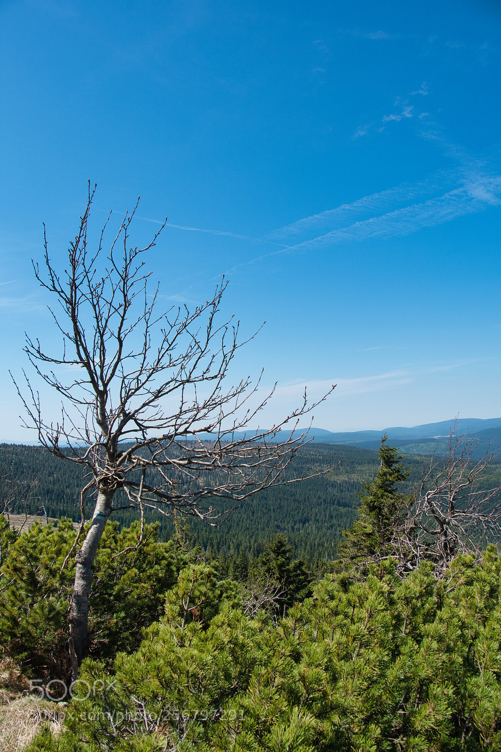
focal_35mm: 29
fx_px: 606
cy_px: 376
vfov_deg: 63.7
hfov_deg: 44.9
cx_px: 250
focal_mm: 19
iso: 200
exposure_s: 1/170
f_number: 11
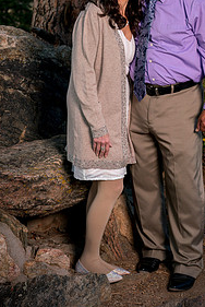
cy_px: 94
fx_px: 545
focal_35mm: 64
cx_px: 138
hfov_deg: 21.2
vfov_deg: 31.1
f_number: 4.5
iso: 160
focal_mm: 40
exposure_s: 1/320
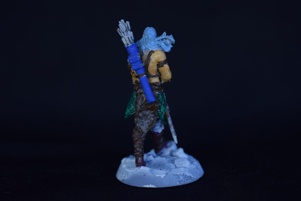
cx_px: 150
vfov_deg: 16.6
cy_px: 100
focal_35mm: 82
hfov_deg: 24.6
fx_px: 690
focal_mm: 55
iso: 400
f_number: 5.6
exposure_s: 1/30
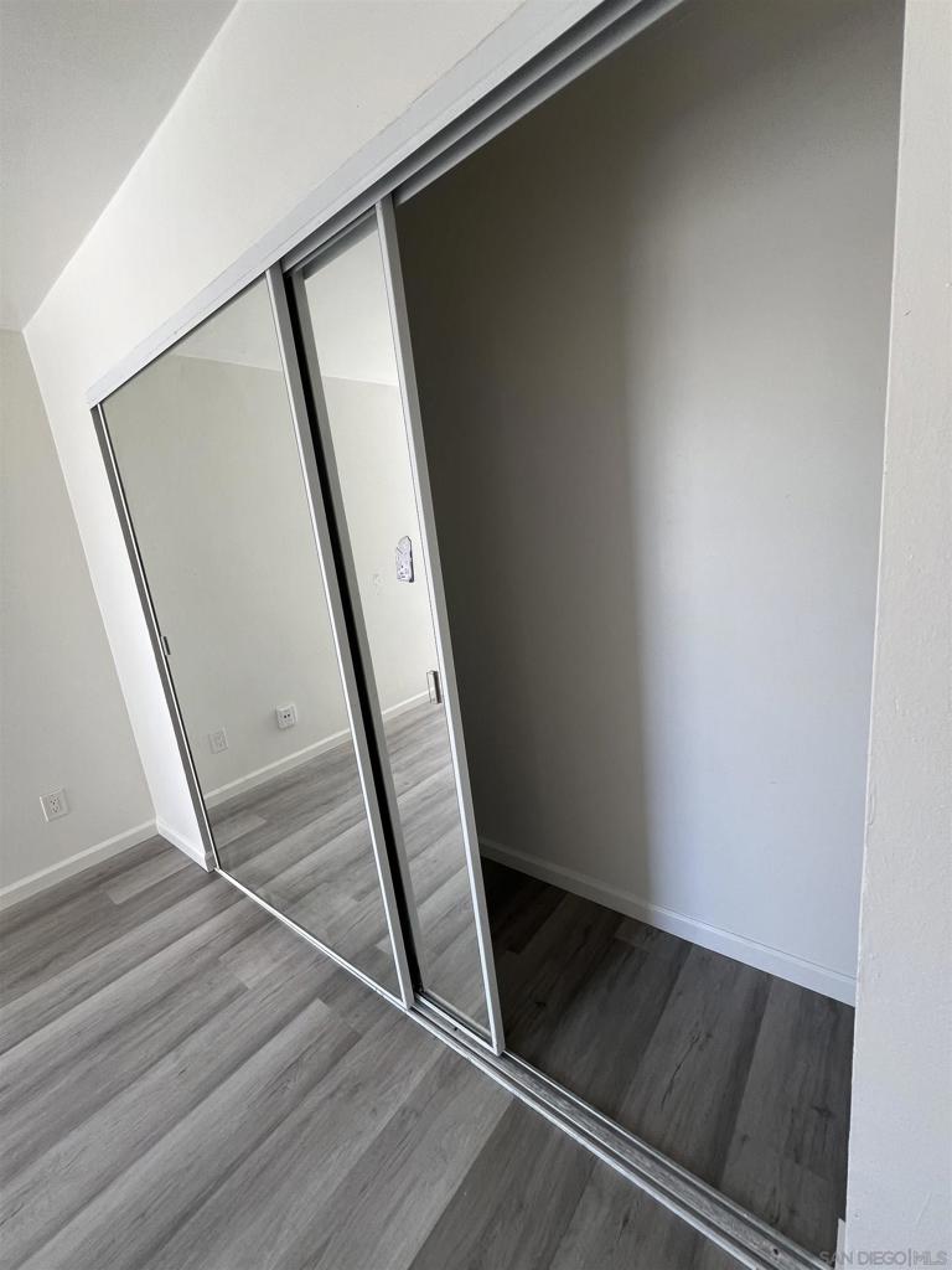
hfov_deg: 89.9
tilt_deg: -11.7
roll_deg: +7.6
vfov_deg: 106.2
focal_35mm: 13
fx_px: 477
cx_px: 476
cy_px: 635
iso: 80
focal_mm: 1.57
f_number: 1.8
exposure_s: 1/99
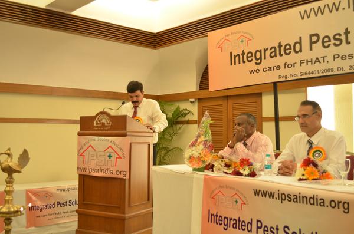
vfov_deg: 34.0
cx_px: 177
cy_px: 117
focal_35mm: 39
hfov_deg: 49.7
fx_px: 383
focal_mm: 26
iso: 1000
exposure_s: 1/40
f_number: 4.2
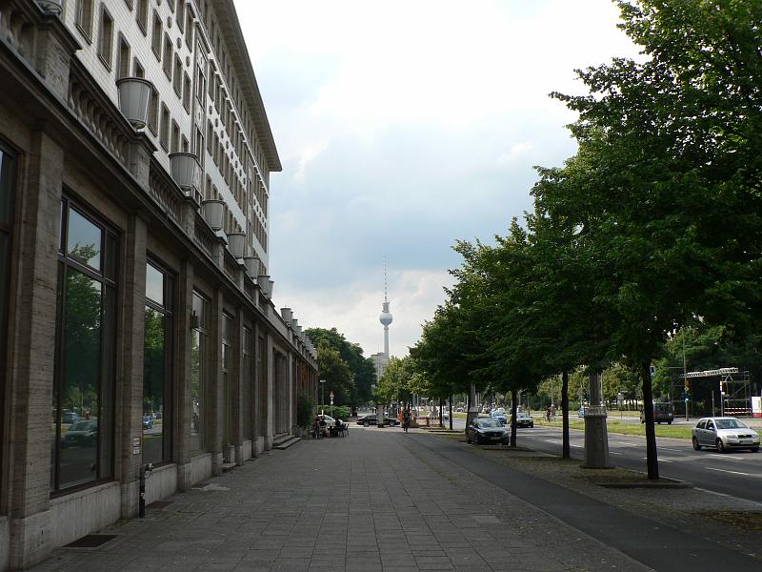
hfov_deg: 51.4
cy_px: 286
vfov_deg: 39.7
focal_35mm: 36
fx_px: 792
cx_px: 381
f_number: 5
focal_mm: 6
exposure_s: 1/400
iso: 80
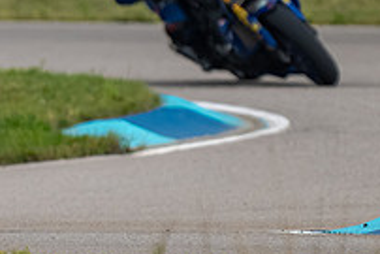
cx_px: -277
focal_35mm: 2594
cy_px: 128
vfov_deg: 0.5
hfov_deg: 0.8
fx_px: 27400
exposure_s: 1/1250
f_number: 6.3
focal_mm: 600
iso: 900
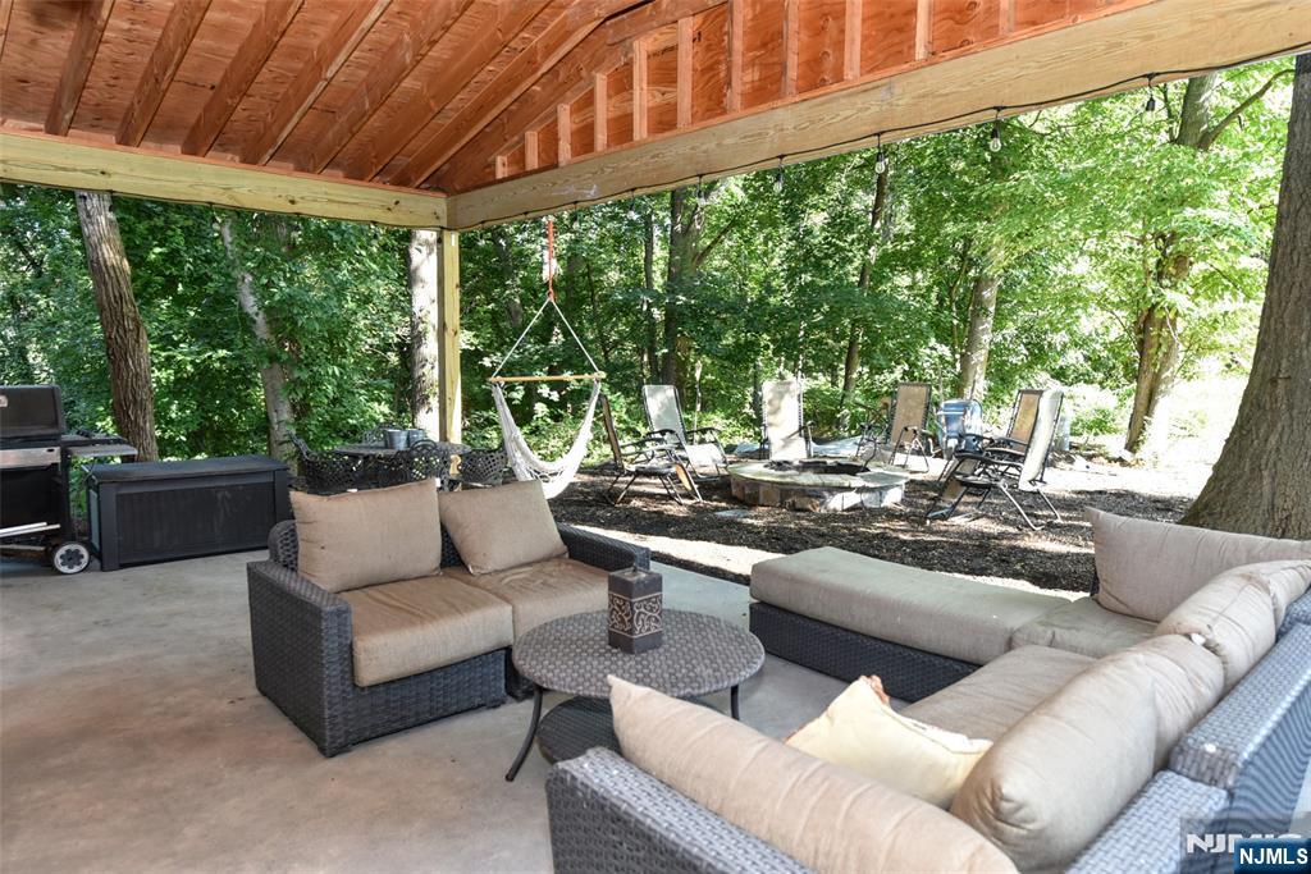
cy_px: 437
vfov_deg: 53.1
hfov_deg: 73.7
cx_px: 656
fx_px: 874
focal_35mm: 24
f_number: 5.6
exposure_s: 1/125
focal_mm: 24
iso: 800
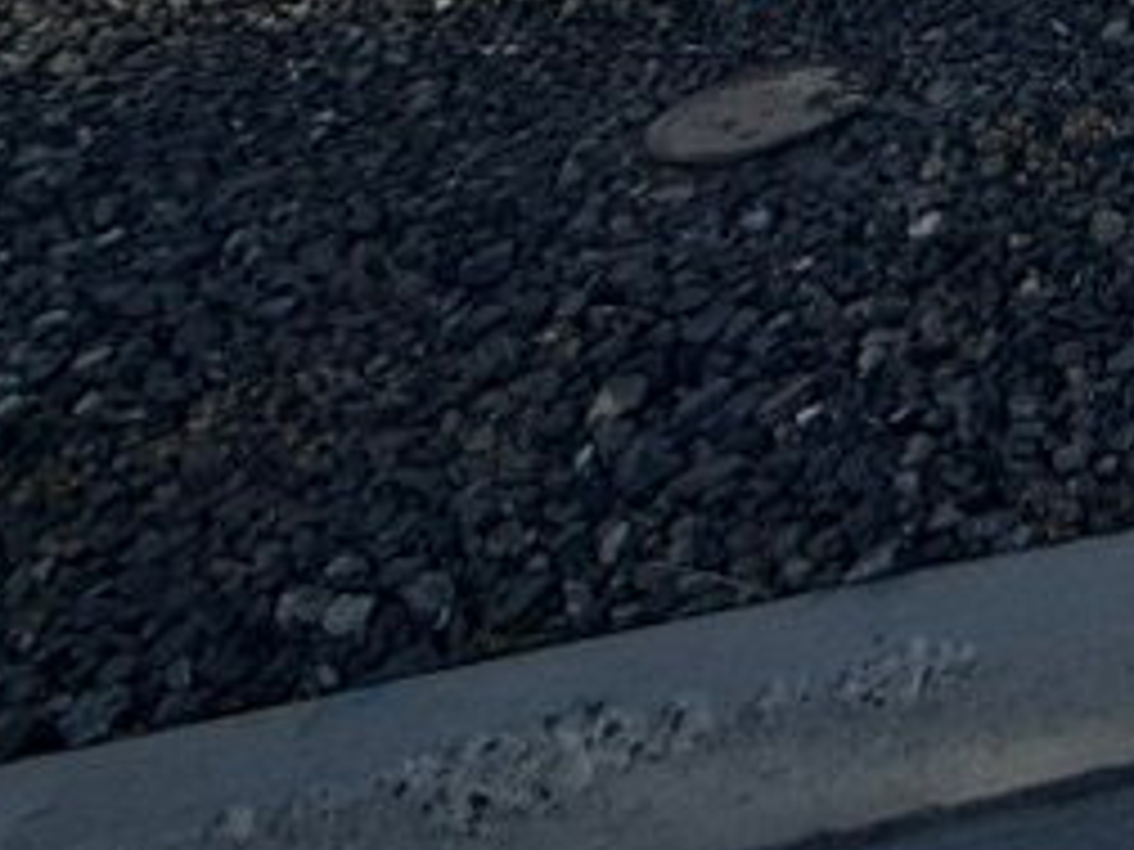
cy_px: -774
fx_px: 1867
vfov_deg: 18.5
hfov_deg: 22.7
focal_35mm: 57
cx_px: 1948
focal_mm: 2.22
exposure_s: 1/4762
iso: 50
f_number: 2.2
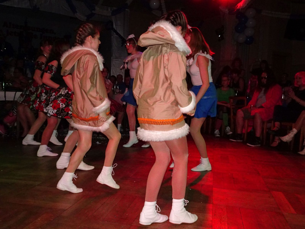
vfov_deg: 44.2
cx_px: 152
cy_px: 114
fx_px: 282
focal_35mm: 32
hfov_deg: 56.8
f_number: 4
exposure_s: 1/400
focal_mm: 5.43
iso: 800
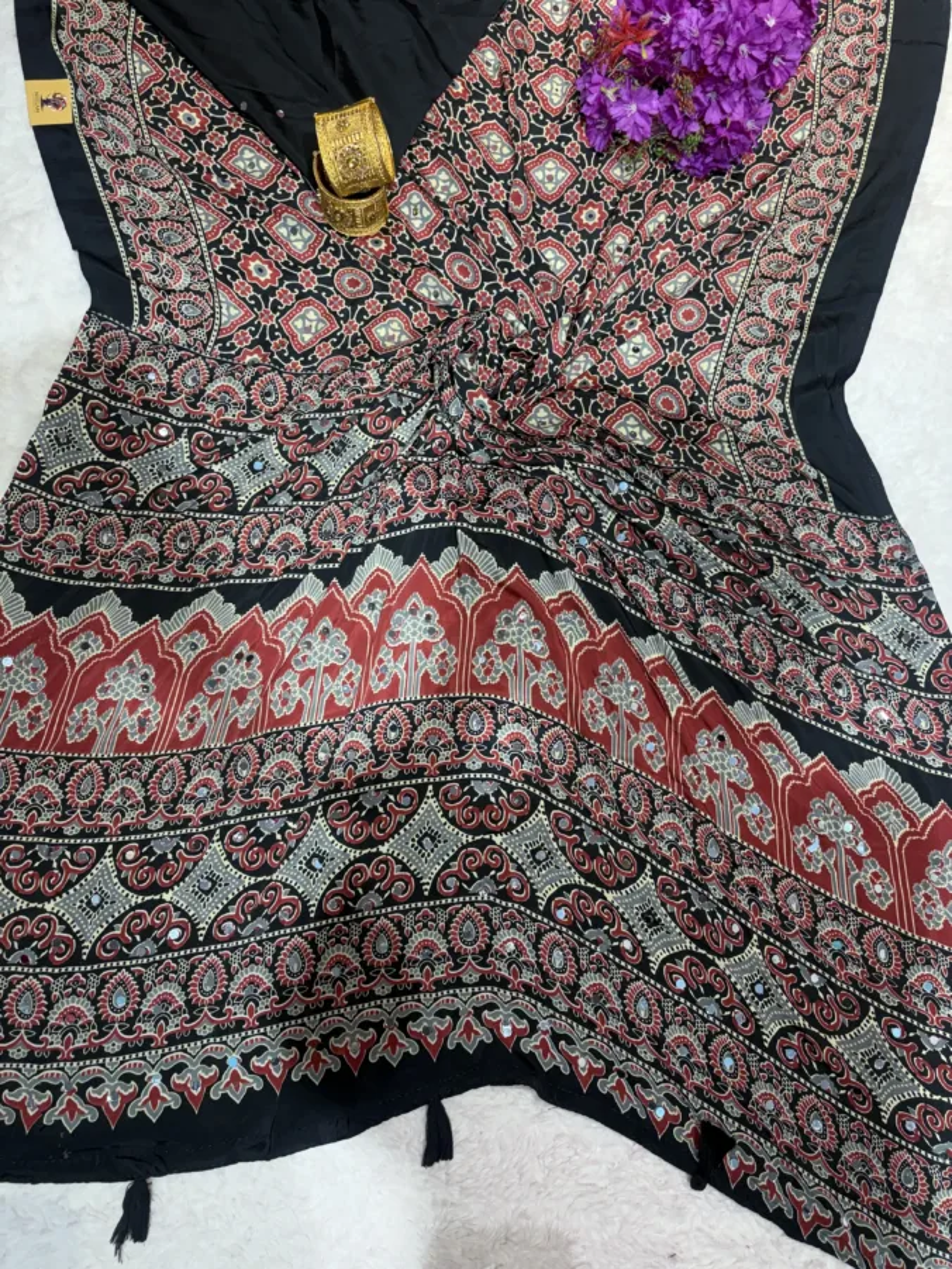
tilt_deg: -78.4
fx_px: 953
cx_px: 476
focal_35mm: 26
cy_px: 634
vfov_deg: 67.3
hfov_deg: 53.1
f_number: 1.6
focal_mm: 5.96
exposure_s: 1/100
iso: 50
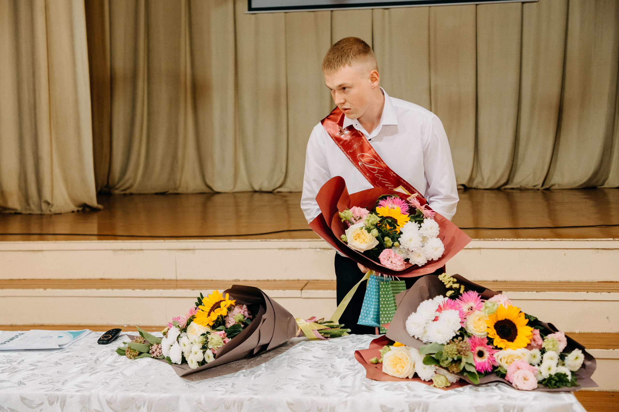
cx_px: 310
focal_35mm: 45
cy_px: 206
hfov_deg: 43.7
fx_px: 772
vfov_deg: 29.9
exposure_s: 1/160
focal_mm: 28.3
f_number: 2.8
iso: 1250
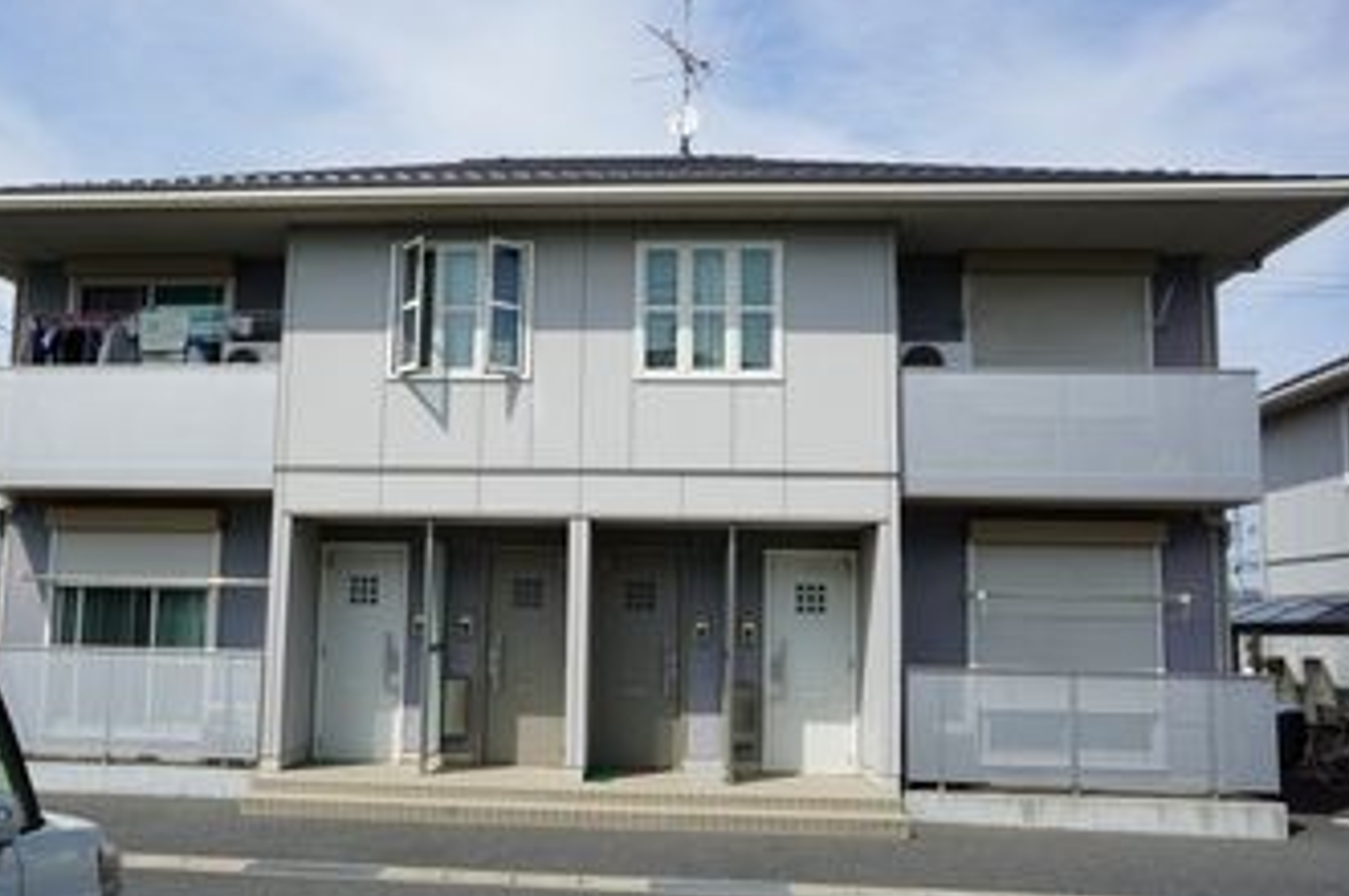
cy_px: 525
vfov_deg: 44.7
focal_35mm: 29
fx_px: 1086
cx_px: 566
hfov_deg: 63.3
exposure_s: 1/100
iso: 100
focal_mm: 16
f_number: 14
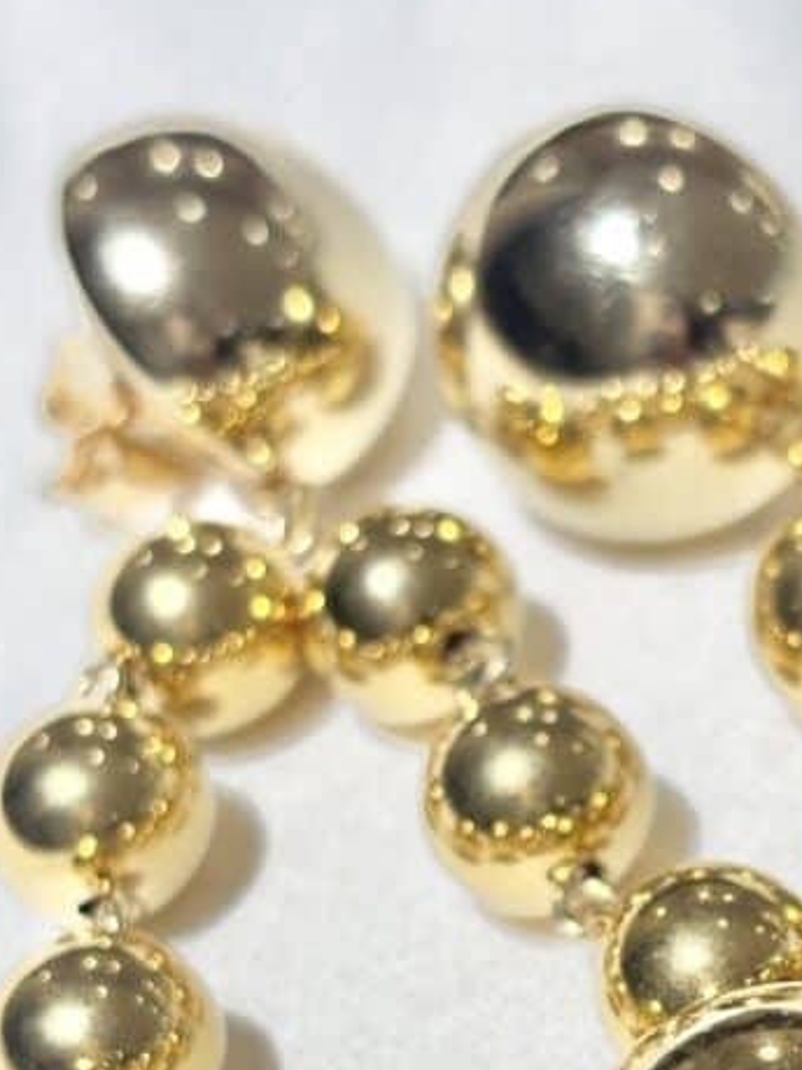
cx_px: 639
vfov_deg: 16.8
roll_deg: +14.2
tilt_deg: -44.1
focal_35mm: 116
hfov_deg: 12.7
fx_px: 3585
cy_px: 904
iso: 32
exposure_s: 1/222
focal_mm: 5.96
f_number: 1.6
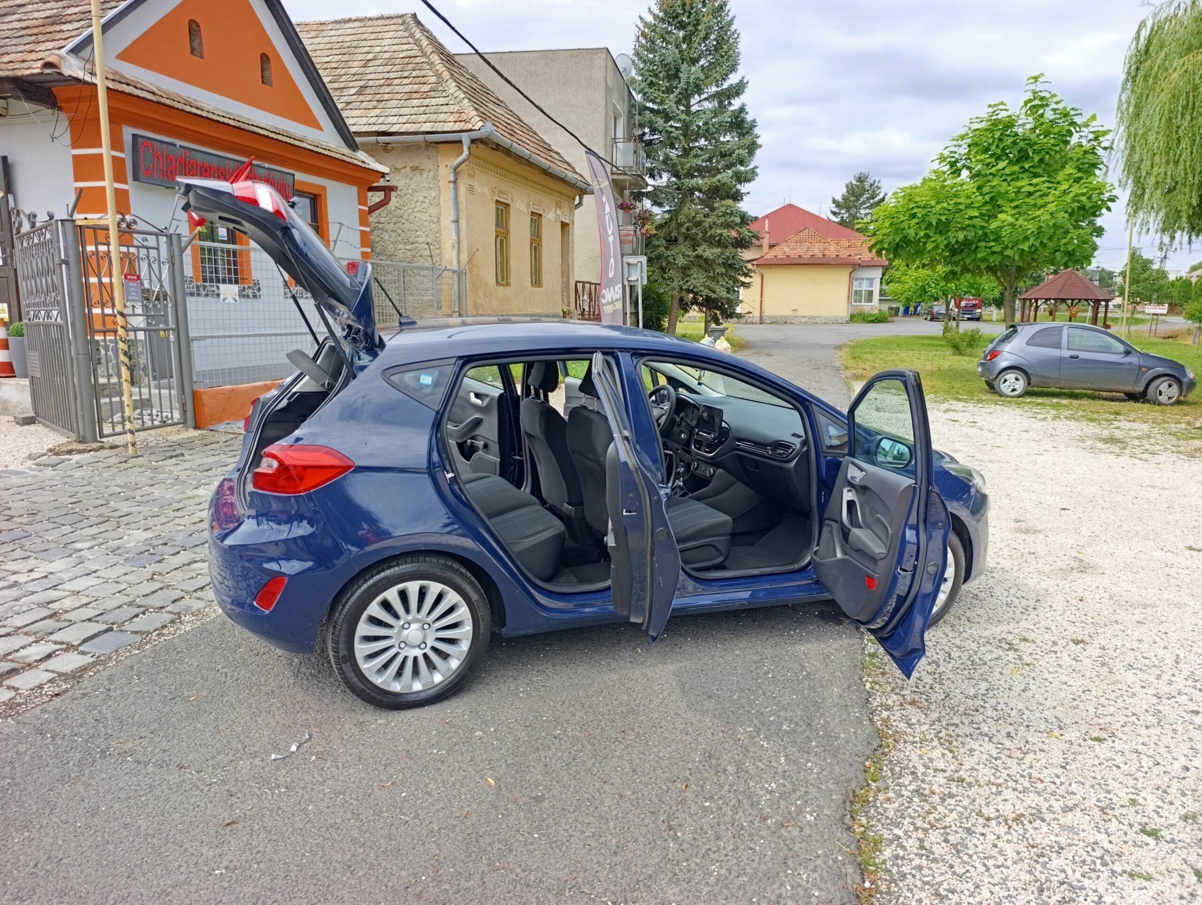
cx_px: 601
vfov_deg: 59.0
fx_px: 800
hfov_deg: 73.8
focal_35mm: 23
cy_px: 452
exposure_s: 1/158
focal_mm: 6.14
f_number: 1.6
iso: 50
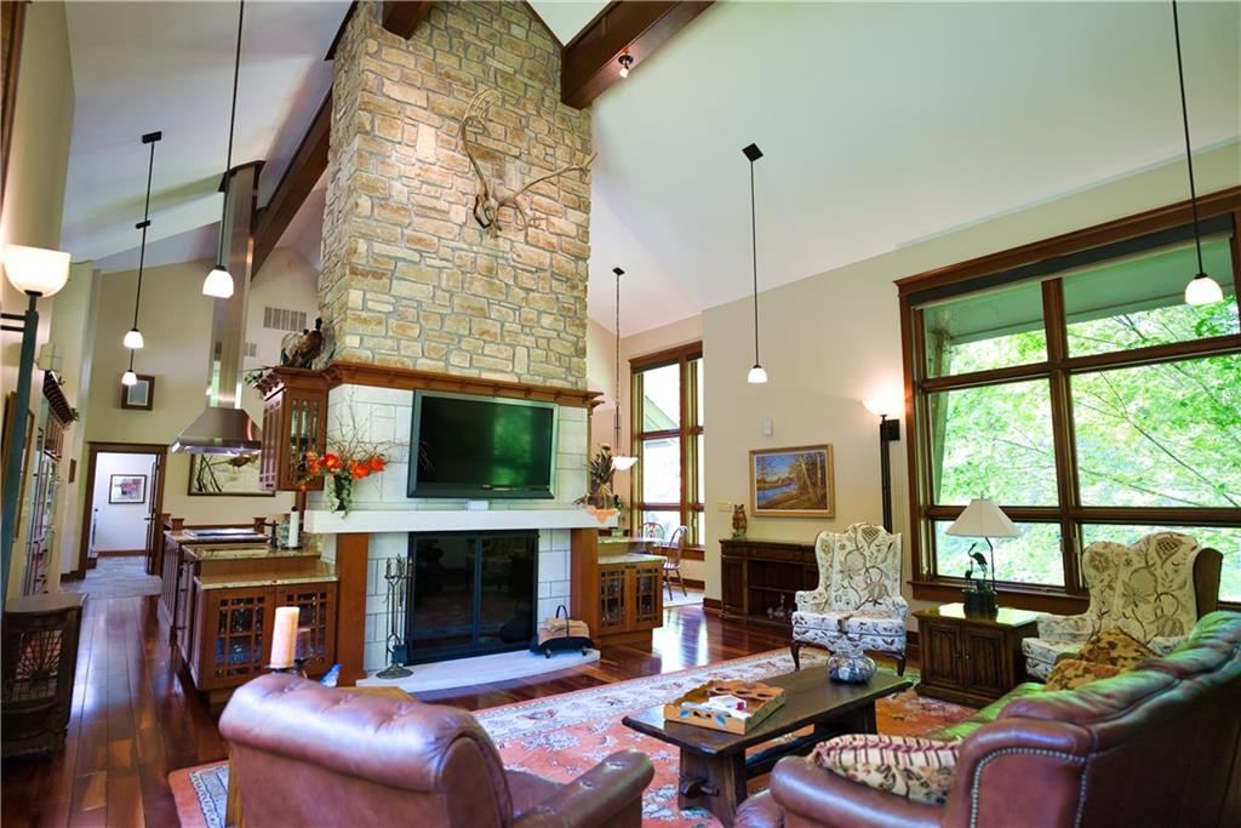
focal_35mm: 20
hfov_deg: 84.0
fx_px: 689
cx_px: 620
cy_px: 414
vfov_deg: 61.9
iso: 500
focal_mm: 20
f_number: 1.8
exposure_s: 1/250
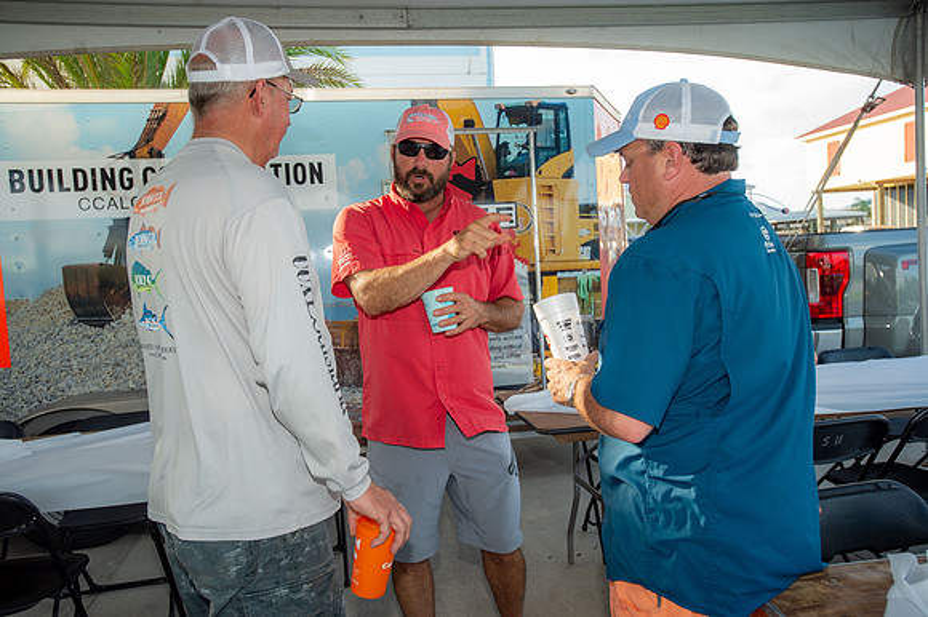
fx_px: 773
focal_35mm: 30
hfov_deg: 62.0
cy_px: 308
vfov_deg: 43.6
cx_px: 464
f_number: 5.6
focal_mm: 30
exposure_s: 1/125
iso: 200
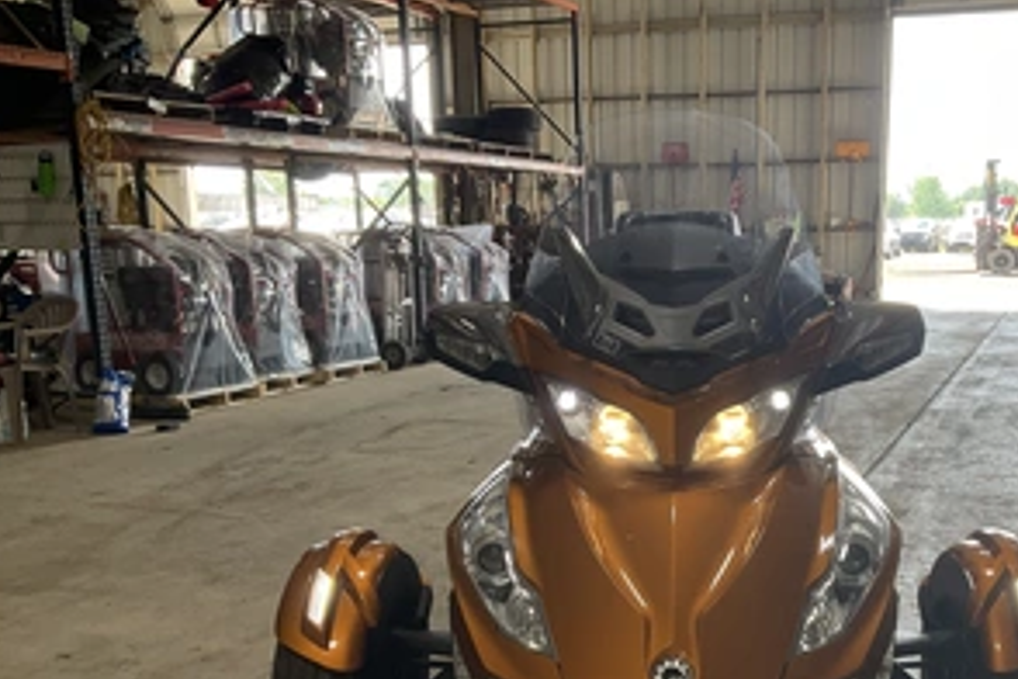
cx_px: 668
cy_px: 488
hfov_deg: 46.7
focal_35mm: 41
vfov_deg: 32.2
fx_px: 1159
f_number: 1.8
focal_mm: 3
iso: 32
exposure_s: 1/122
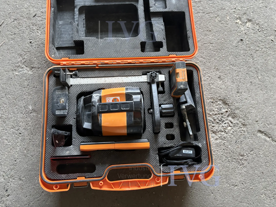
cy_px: 104
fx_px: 207
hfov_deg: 67.3
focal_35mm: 26
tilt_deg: -75.9
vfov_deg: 53.1
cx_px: 138
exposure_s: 1/60
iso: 500
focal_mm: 5.96
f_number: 1.6
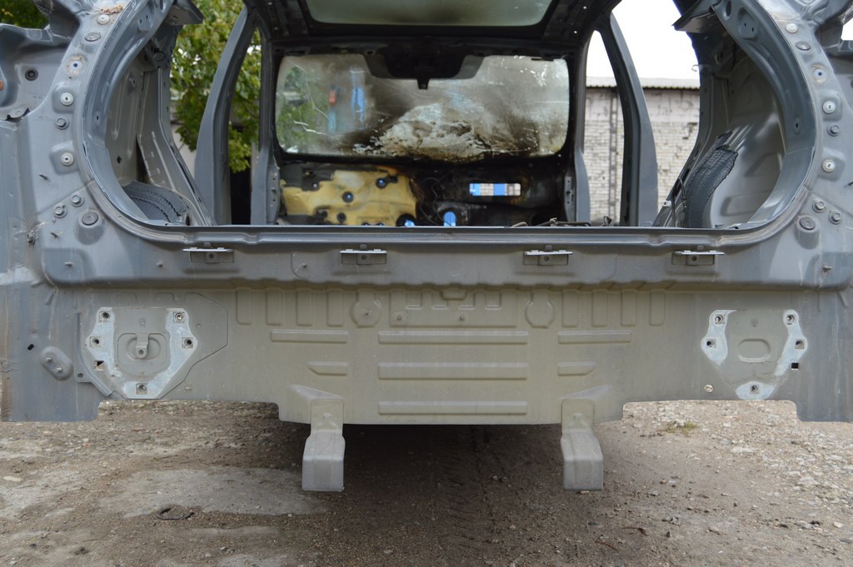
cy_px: 284
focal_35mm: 36
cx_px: 426
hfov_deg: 53.2
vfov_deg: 36.8
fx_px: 852
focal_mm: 24
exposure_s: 1/125
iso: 220
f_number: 5.6
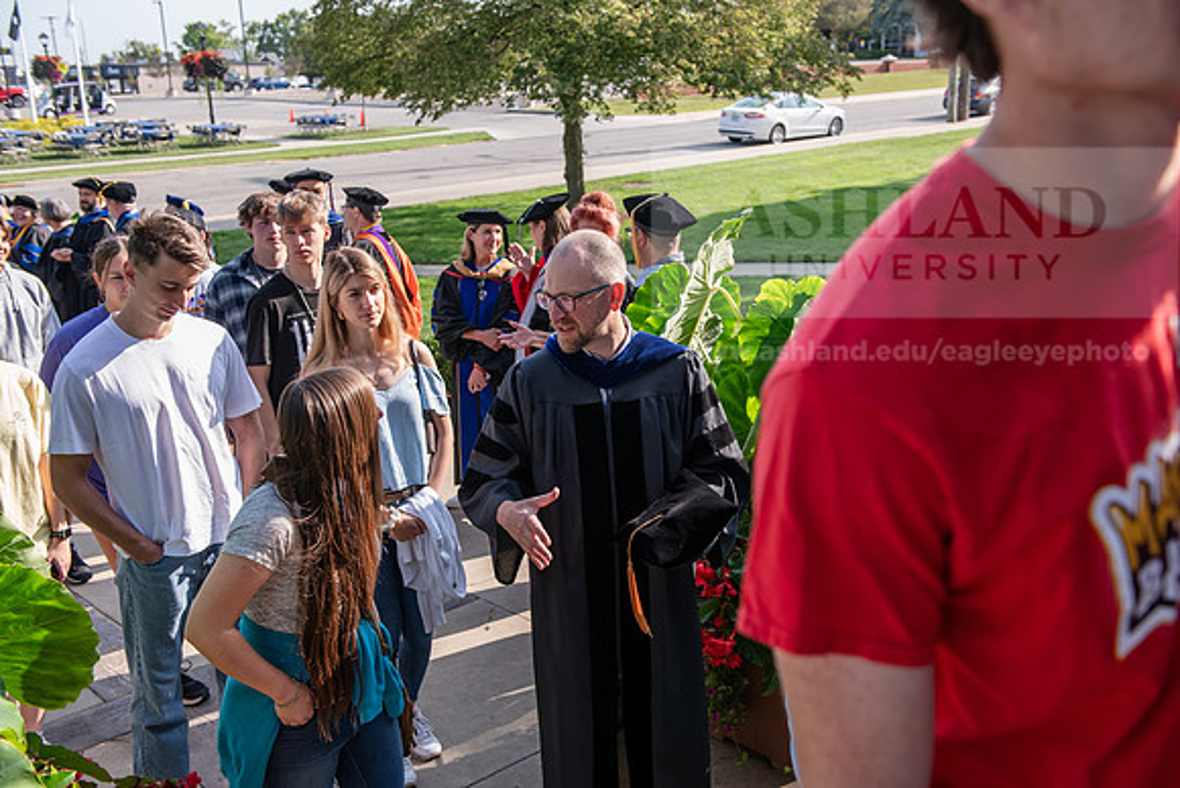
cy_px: 394
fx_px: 1246
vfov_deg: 35.1
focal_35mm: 38
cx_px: 590
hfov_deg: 50.7
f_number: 4.5
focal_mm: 38
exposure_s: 1/400
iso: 250
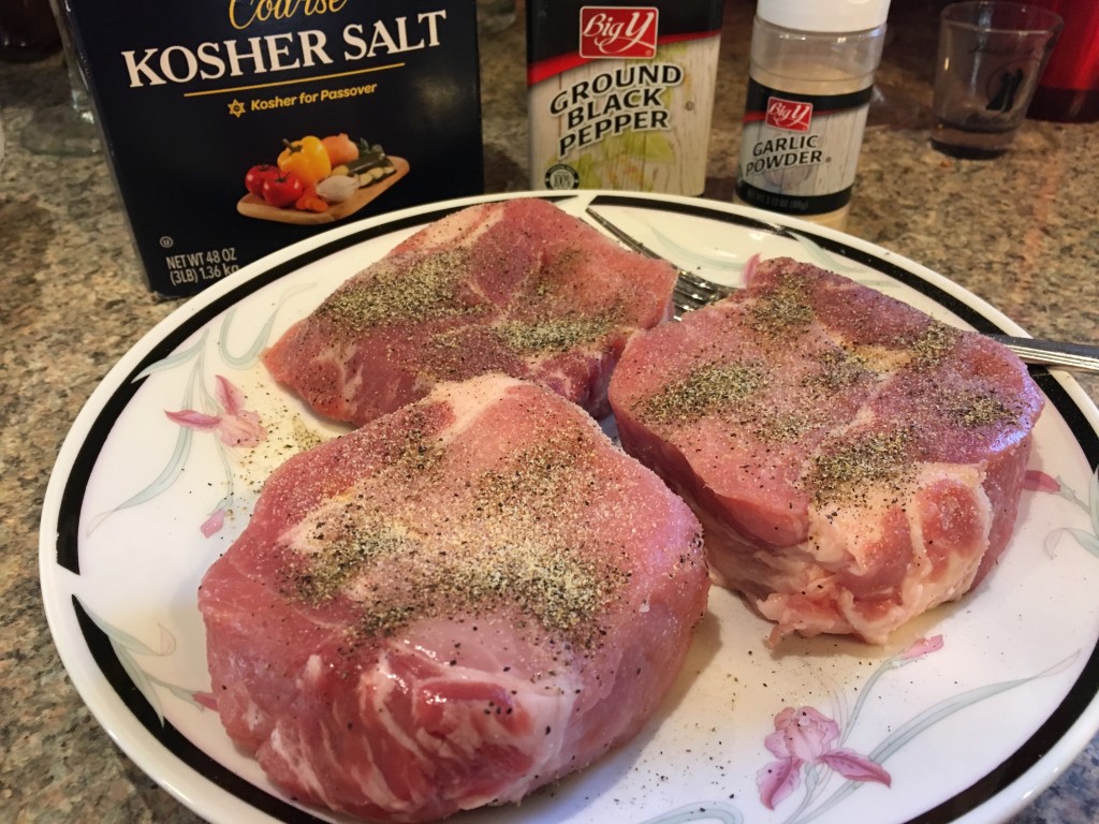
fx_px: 921
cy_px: 412
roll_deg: +0.1
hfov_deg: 61.7
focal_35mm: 29
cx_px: 550
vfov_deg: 48.2
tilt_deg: -36.8
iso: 125
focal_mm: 4.15
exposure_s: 1/30
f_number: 2.2
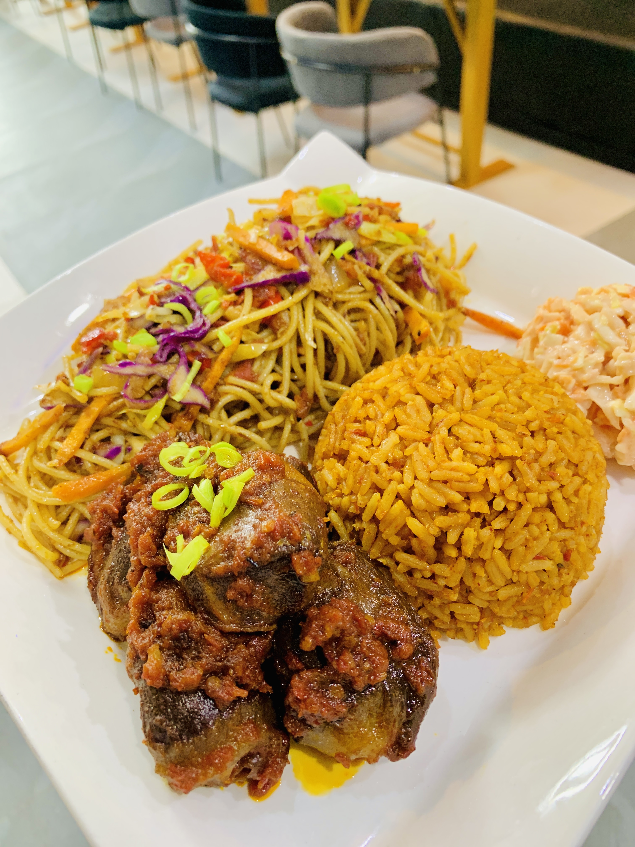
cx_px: 318
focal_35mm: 26
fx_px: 636
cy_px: 424
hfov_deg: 53.1
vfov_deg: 67.3
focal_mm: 4.25
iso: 160
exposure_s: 1/50
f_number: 1.8
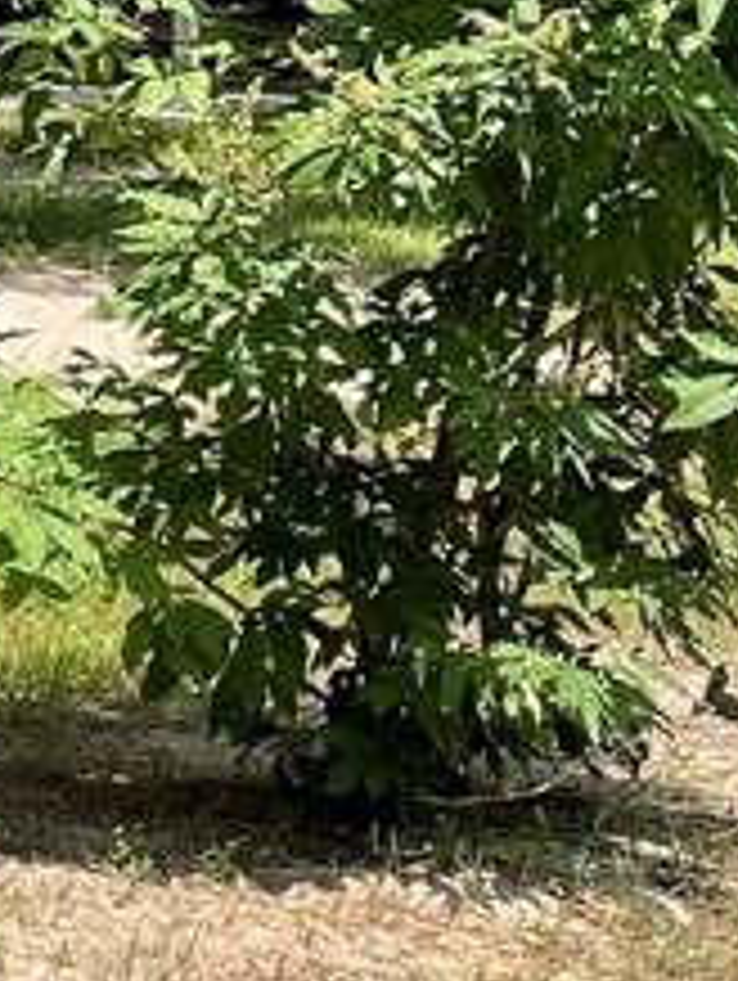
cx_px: -1796
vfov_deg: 10.6
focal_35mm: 183
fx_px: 5192
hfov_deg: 6.9
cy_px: -158
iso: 32
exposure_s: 1/1531
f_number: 1.6
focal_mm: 4.2
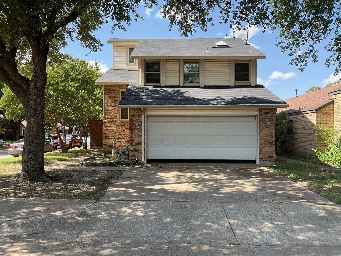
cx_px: 170
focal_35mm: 29
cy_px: 128
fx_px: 286
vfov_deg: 48.2
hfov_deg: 61.7
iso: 16
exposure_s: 1/627
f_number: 1.8
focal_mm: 3
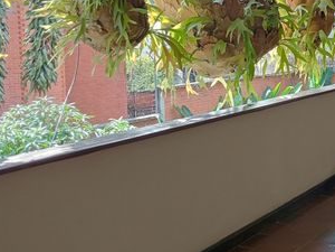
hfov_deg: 29.7
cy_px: 76
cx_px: 310
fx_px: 600
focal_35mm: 62
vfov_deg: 23.5
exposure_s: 1/613
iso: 100
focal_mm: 3.98
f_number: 1.8
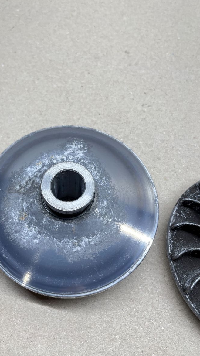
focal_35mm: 29
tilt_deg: -63.6
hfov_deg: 39.7
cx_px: 67
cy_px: 175
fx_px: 273
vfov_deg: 66.1
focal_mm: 4.2
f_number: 1.6
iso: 80
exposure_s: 1/100
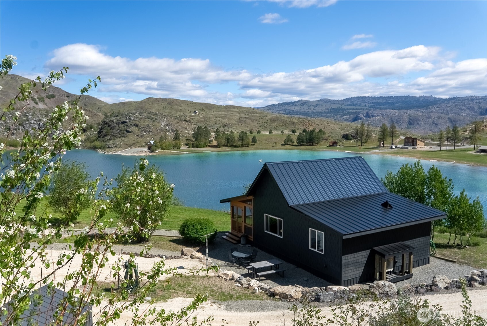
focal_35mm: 29
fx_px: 394
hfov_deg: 63.5
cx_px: 244
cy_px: 163
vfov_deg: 44.9
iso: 100
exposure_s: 1/5000
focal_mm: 29.1
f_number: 5.6
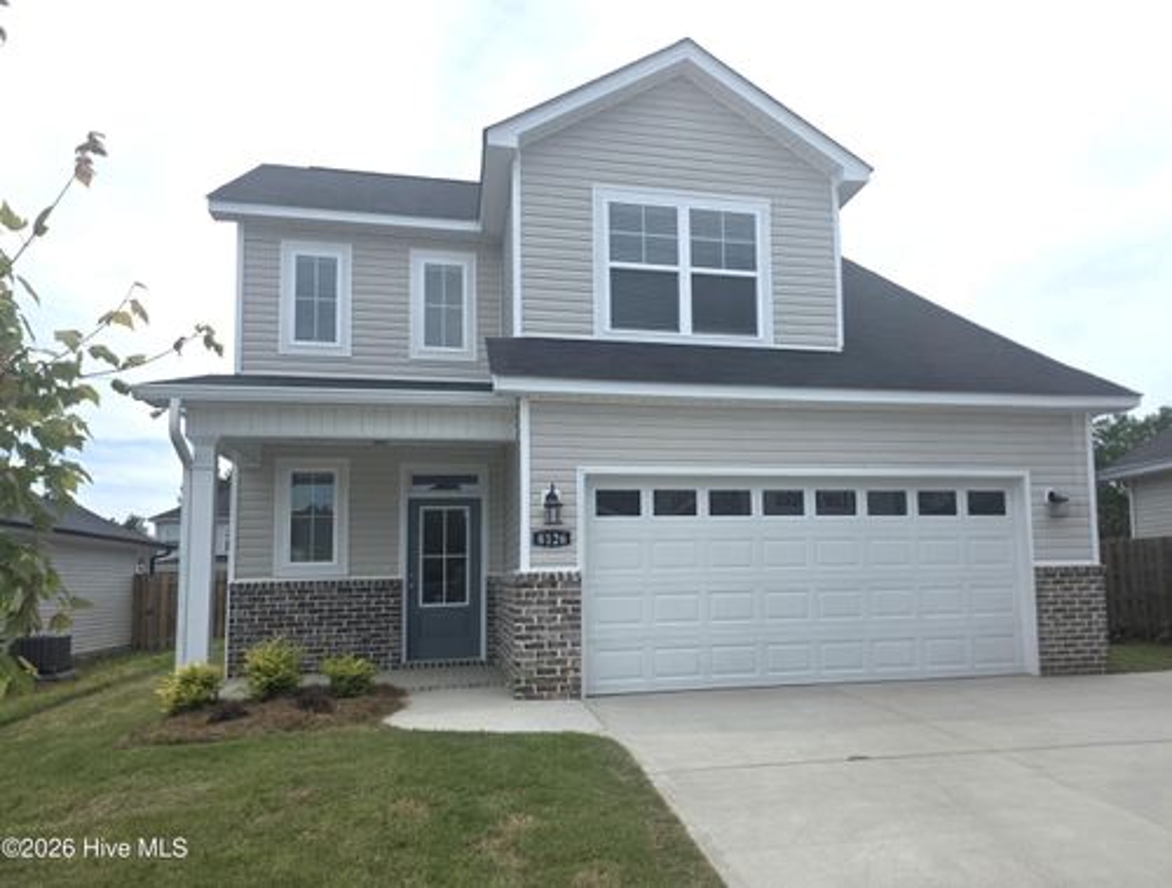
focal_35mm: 23
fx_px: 782
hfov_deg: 73.7
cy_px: 444
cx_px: 586
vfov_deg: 59.2
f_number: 1.7
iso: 80
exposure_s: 1/10000
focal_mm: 6.3
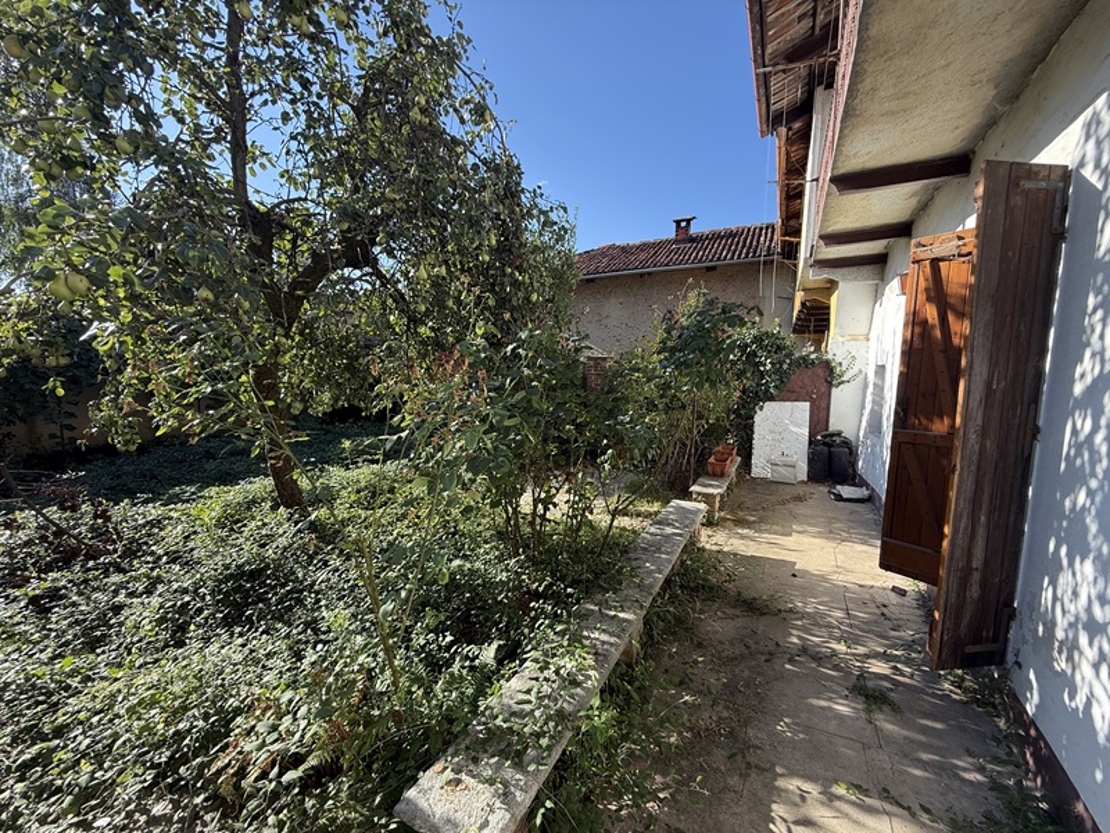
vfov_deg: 85.7
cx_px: 555
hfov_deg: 102.1
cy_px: 416
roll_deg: -1.1
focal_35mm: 14
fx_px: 449
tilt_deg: -5.9
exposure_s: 1/559
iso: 64
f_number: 2.2
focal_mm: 2.22
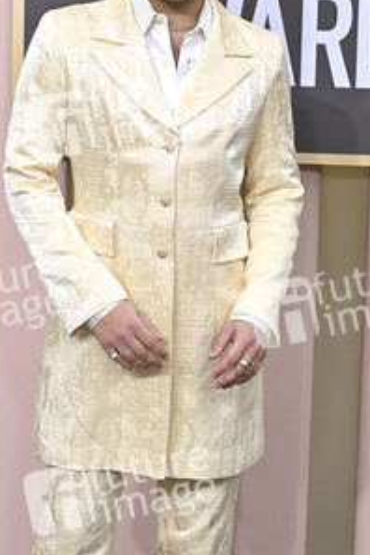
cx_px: 174
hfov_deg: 8.8
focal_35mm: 156
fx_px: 2405
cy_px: 211
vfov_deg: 13.2
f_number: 8
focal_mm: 116
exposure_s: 1/640
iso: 800
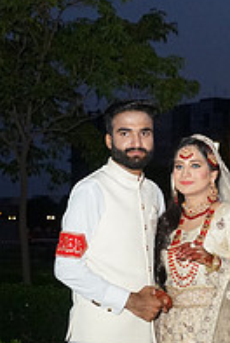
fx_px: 955
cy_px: 214
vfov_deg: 20.3
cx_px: 222
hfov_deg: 13.6
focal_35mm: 100
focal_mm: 34
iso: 2500
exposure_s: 1/160
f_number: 4
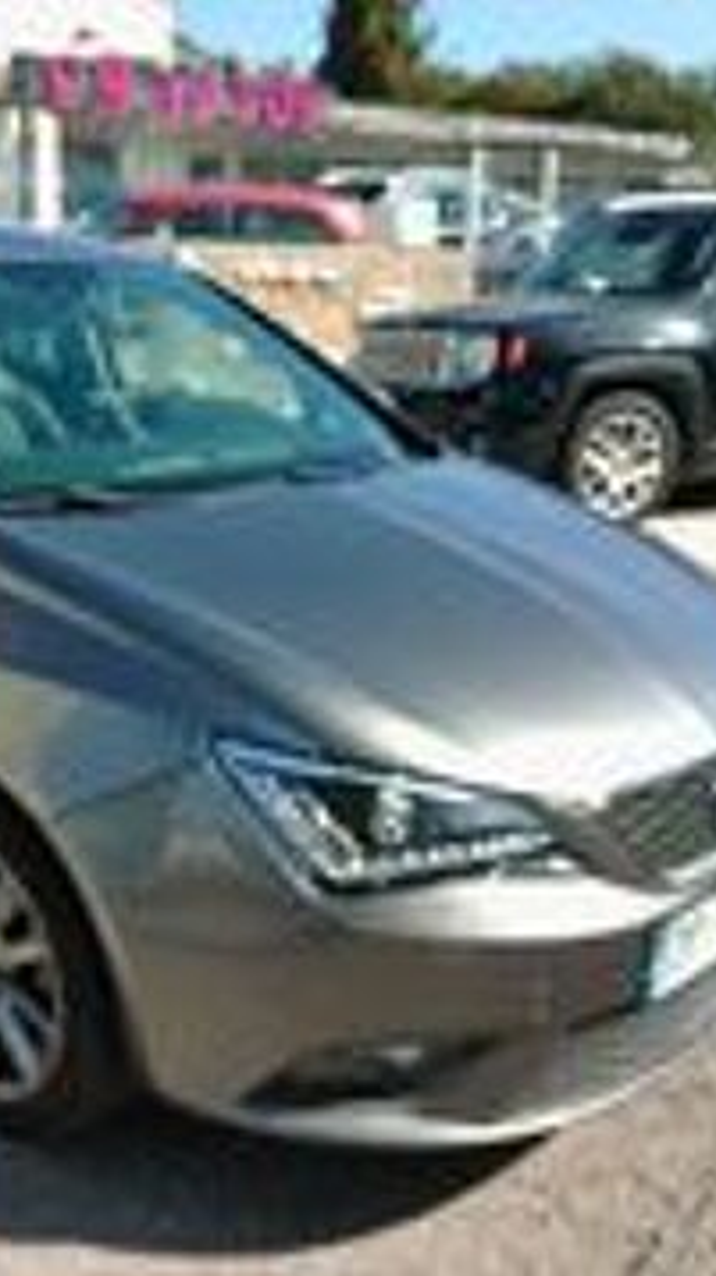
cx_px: 182
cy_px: 638
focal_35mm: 38
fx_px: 1284
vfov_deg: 52.8
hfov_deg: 30.6
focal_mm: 3
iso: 100
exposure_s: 1/558
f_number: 2
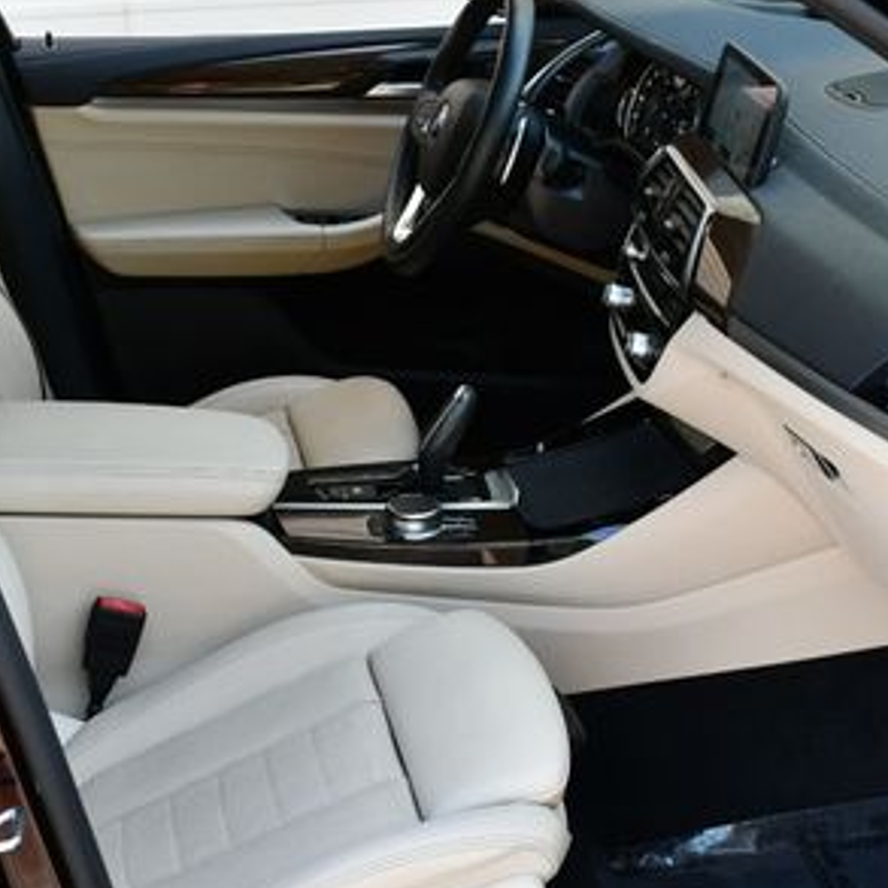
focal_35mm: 67
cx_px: 582
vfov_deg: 25.7
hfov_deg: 25.6
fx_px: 1945
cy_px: 533
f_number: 4
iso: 400
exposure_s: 1/250
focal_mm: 18
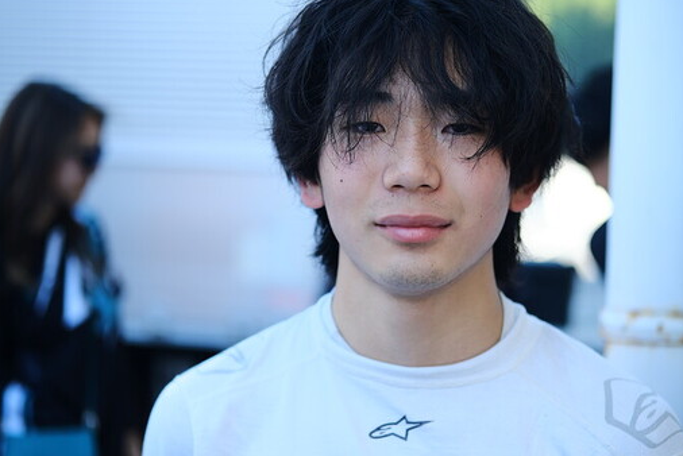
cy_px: 235
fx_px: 1519
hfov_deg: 25.3
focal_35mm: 80
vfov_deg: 17.1
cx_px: 342
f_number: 2
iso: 160
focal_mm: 50
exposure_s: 1/250
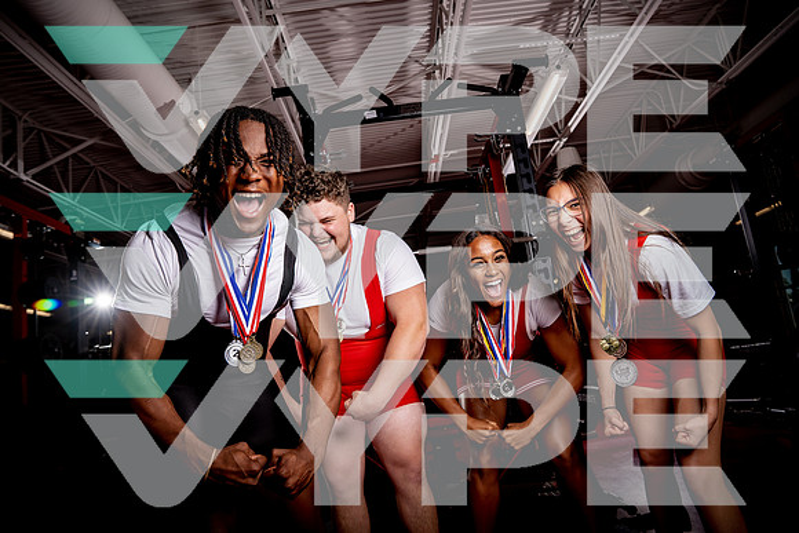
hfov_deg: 73.7
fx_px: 533
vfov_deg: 53.2
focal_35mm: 24
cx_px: 400
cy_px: 266
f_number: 5.6
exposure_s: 1/250
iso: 100
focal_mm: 24
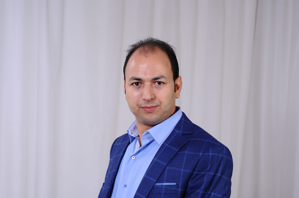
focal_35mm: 225
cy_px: 99
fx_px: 1866
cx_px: 150
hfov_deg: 9.2
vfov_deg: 6.1
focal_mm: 150
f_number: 1.6
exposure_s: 1/125
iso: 200
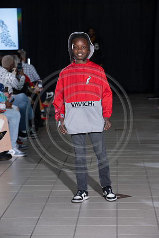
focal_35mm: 125
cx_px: 80
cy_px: 119
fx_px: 828
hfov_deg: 11.0
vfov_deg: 16.4
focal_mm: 125
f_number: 6.3
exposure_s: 1/160
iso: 1250
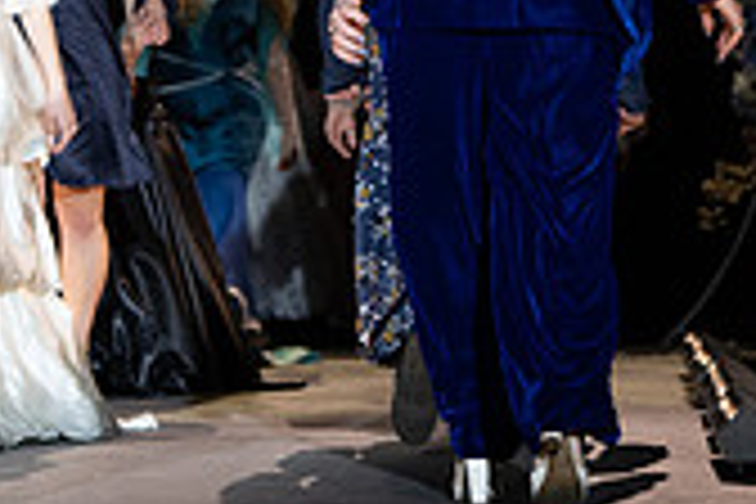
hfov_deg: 7.4
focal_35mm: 274
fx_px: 5754
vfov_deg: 5.0
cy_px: -106
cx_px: -215
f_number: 3.5
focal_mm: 70
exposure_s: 1/640
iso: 800
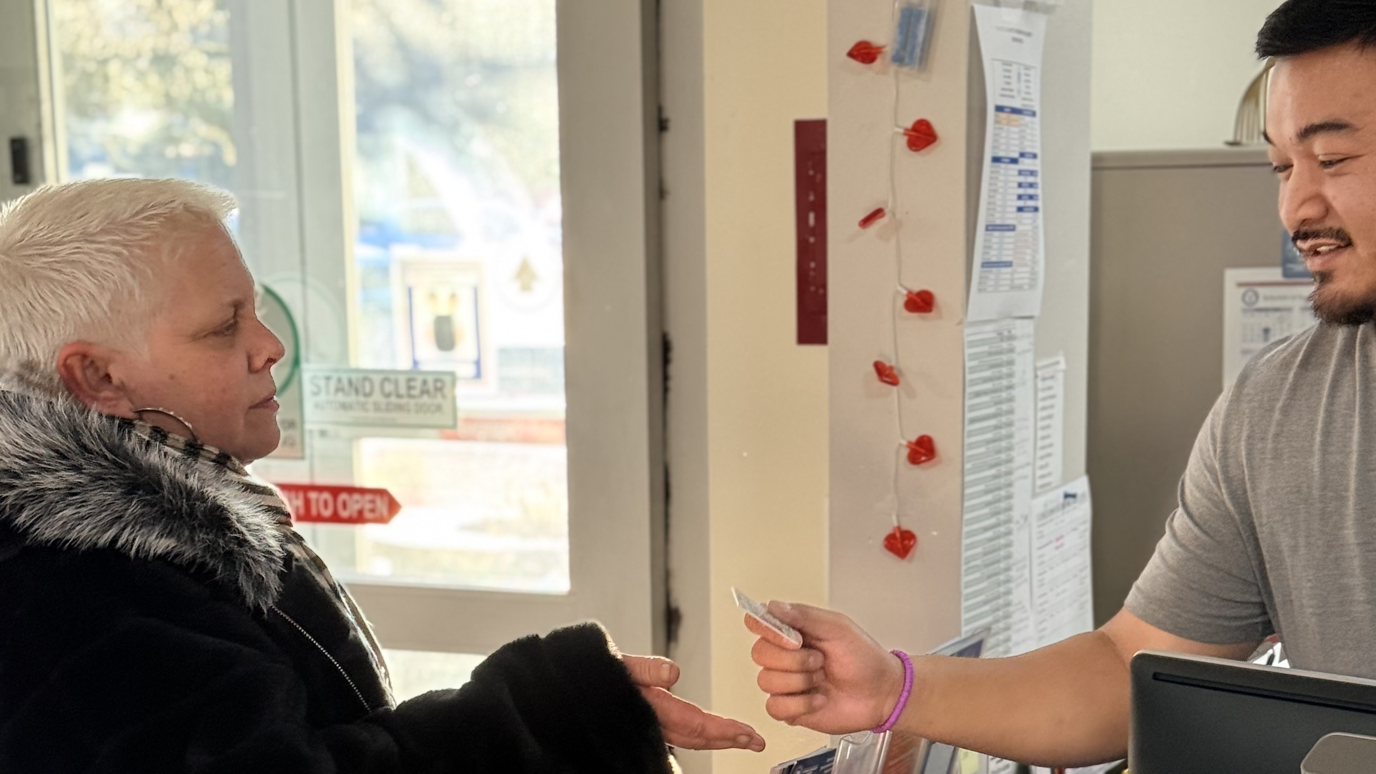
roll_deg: +0.1
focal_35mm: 81
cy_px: 789
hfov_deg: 26.2
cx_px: 771
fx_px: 2955
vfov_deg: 14.7
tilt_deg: -13.6
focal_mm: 6.76
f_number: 1.78
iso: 80
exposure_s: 1/60
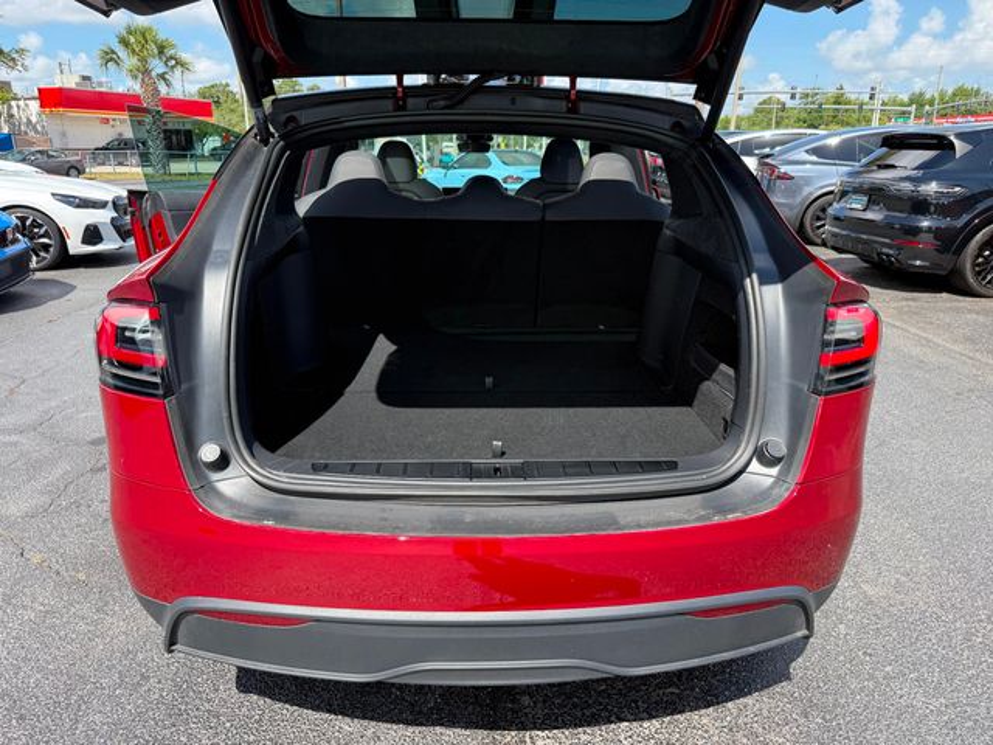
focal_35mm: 24
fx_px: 688
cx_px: 496
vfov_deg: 56.8
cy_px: 372
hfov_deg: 71.6
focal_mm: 6.76
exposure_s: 1/1075
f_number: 1.78
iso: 80
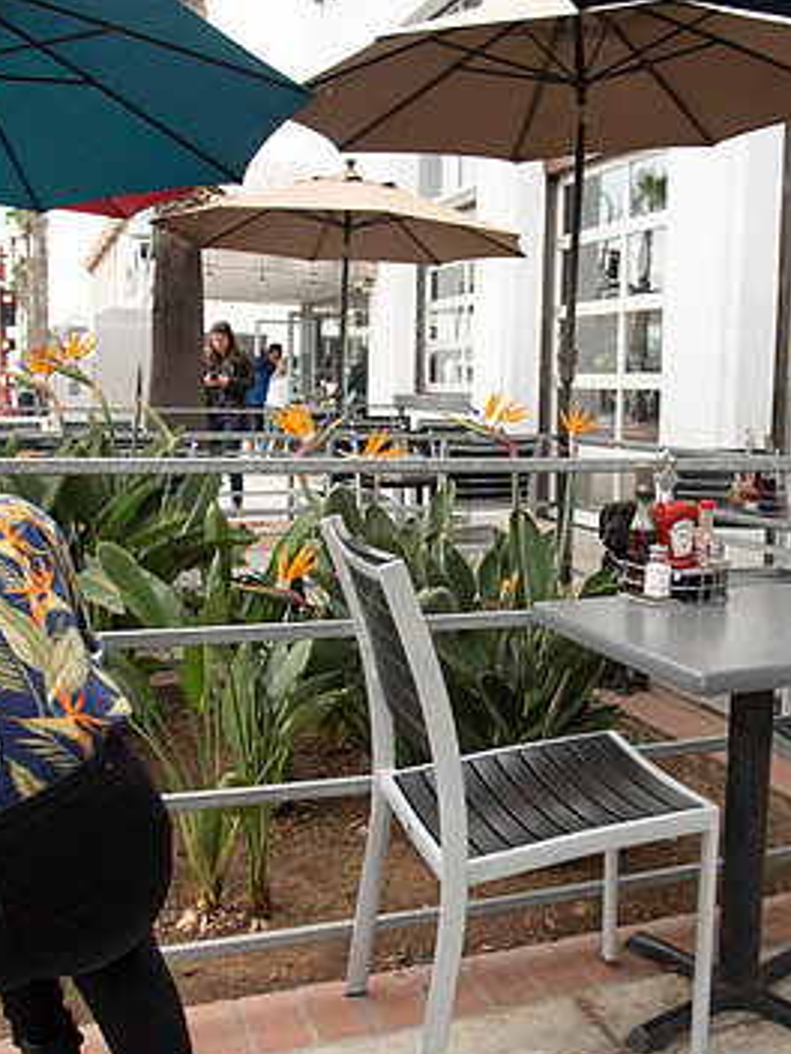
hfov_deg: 37.2
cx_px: 539
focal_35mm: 38
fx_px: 1158
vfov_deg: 49.0
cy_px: 549
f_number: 4
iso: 400
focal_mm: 24
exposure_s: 1/2500
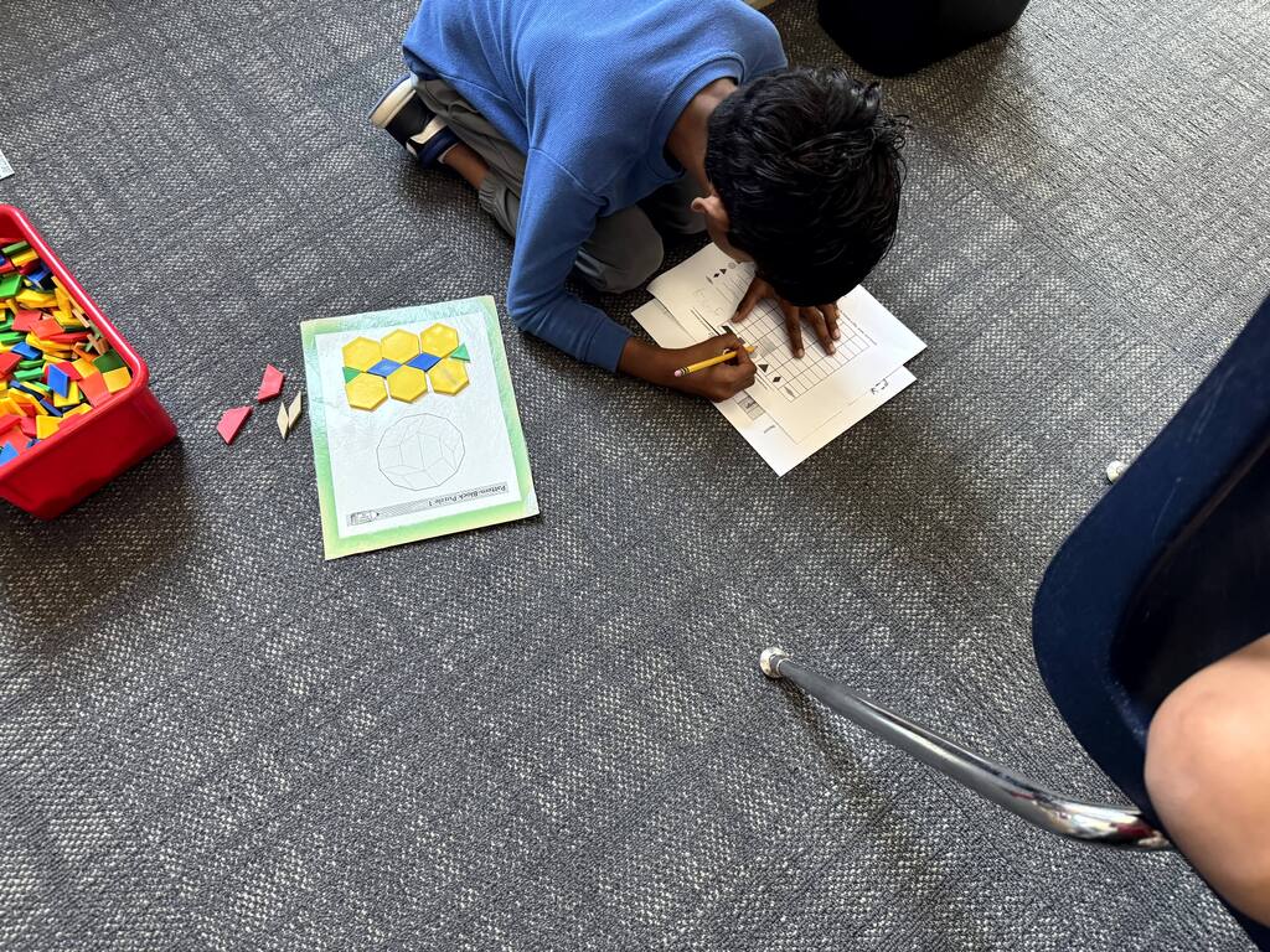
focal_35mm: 24
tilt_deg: -65.7
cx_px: 635
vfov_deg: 56.8
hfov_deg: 71.6
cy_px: 476
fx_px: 881
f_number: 1.78
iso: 320
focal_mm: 6.76
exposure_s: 1/60
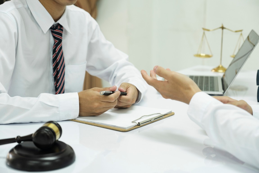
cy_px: 86
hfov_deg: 29.6
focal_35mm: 68
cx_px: 130
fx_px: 489
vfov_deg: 20.0
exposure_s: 1/60
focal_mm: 45.5
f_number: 2.8
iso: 640
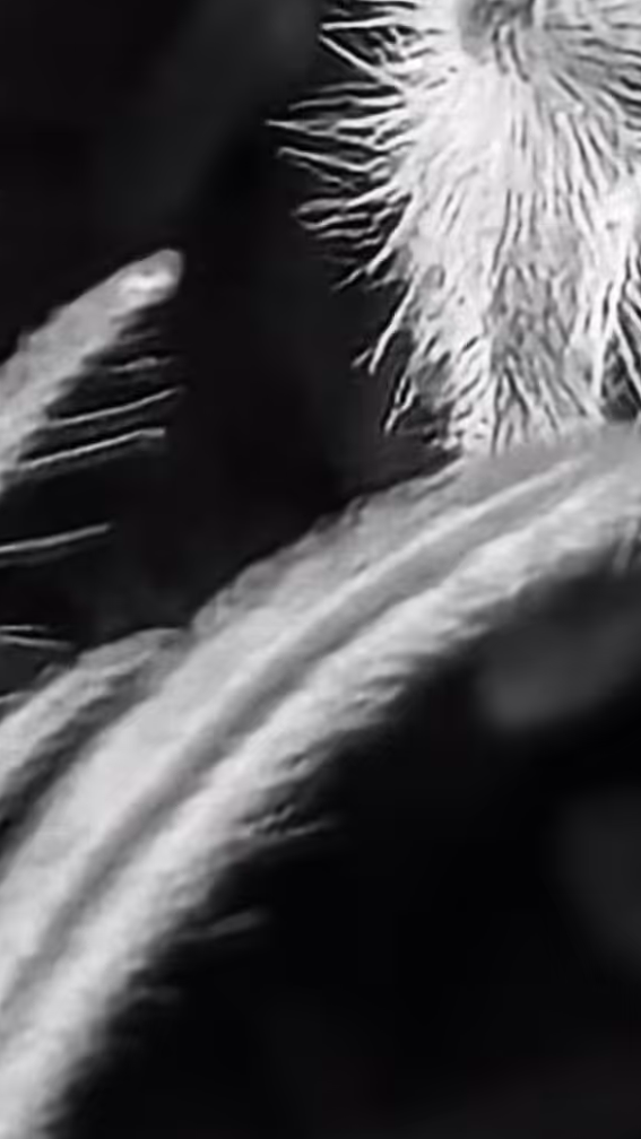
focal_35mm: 106
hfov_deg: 11.4
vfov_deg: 15.9
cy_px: -1122
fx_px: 3203
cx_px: 250
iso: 96
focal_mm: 6.81
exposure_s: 1/80
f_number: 1.9
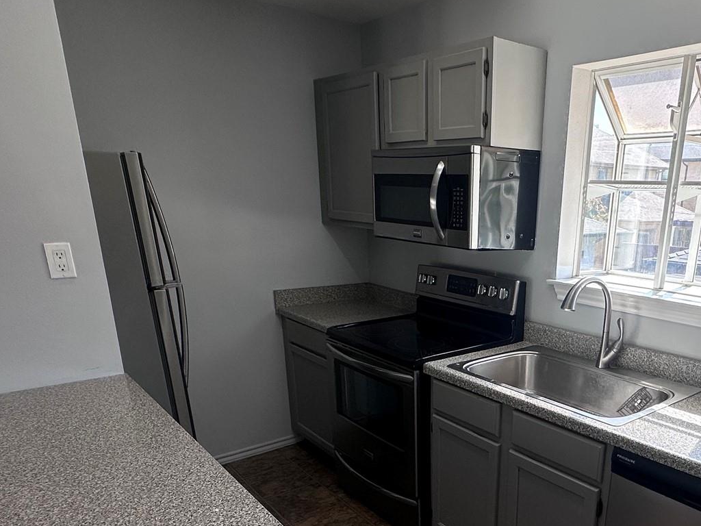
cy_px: 397
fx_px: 567
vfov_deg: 47.8
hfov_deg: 61.5
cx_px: 481
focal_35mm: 28
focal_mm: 2.22
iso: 40
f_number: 2.2
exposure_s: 1/217
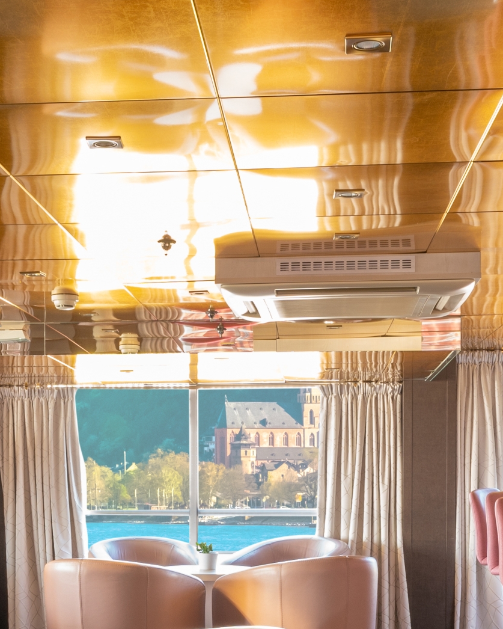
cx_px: 204
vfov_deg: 30.0
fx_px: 1135
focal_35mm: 61
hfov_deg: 24.9
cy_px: 528
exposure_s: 3.2
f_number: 16
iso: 50
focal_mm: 14
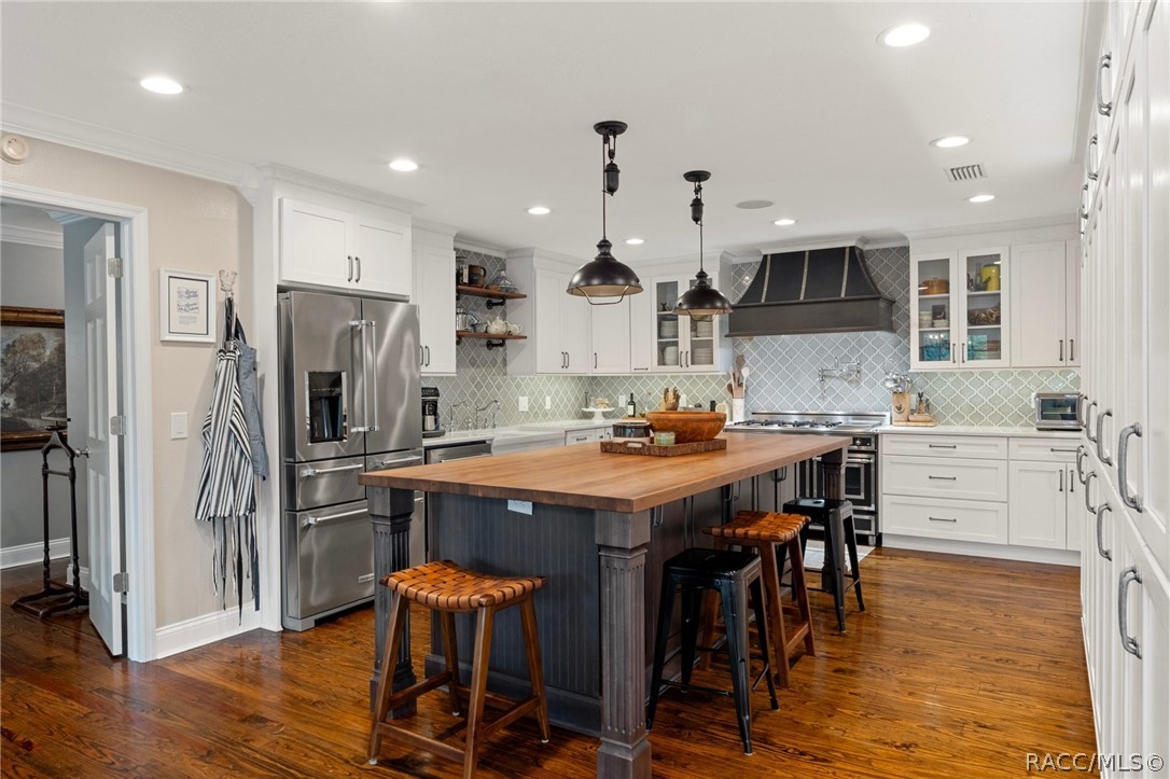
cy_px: 390
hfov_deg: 77.3
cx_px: 585
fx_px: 731
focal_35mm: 22
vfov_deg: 56.1
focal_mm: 15
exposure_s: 1
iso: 320
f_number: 9.5
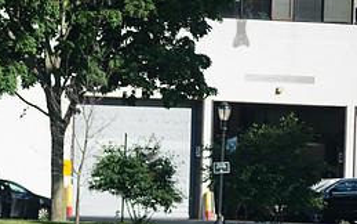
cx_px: -26
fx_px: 4447
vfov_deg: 2.9
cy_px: 223
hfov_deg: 4.6
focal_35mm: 457
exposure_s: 1/2500
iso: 200
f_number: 2.8
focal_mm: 200
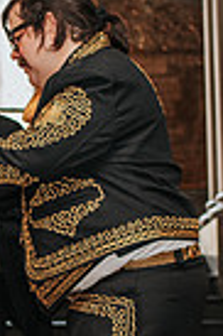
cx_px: -29
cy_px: 293
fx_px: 1788
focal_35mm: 192
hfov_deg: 7.1
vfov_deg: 10.7
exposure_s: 1/200
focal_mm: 35
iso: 1000
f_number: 3.2
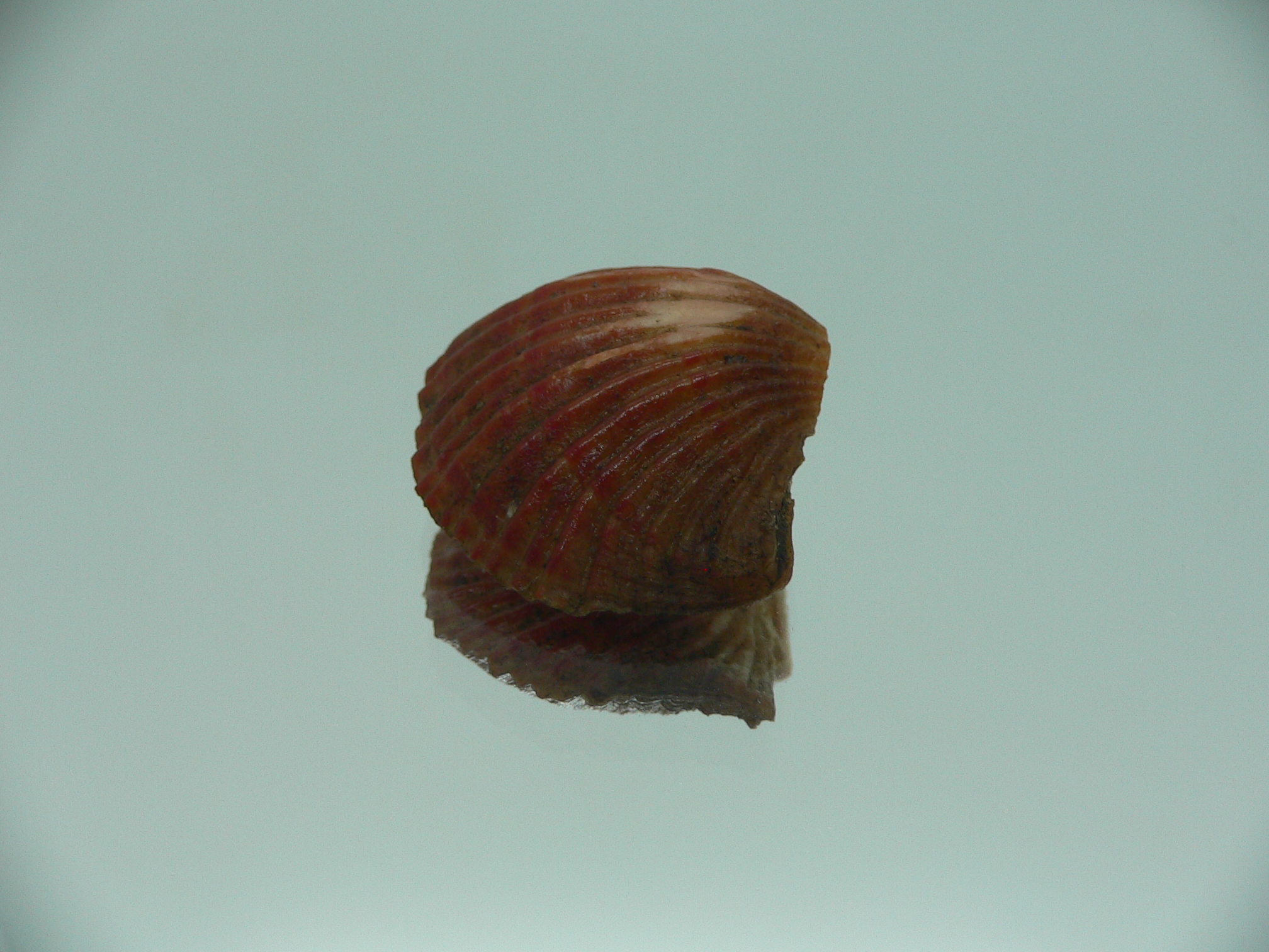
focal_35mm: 35
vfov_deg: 40.7
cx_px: 634
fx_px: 1283
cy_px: 476
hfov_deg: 52.6
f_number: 2.8
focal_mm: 4.6
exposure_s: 1/60
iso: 80
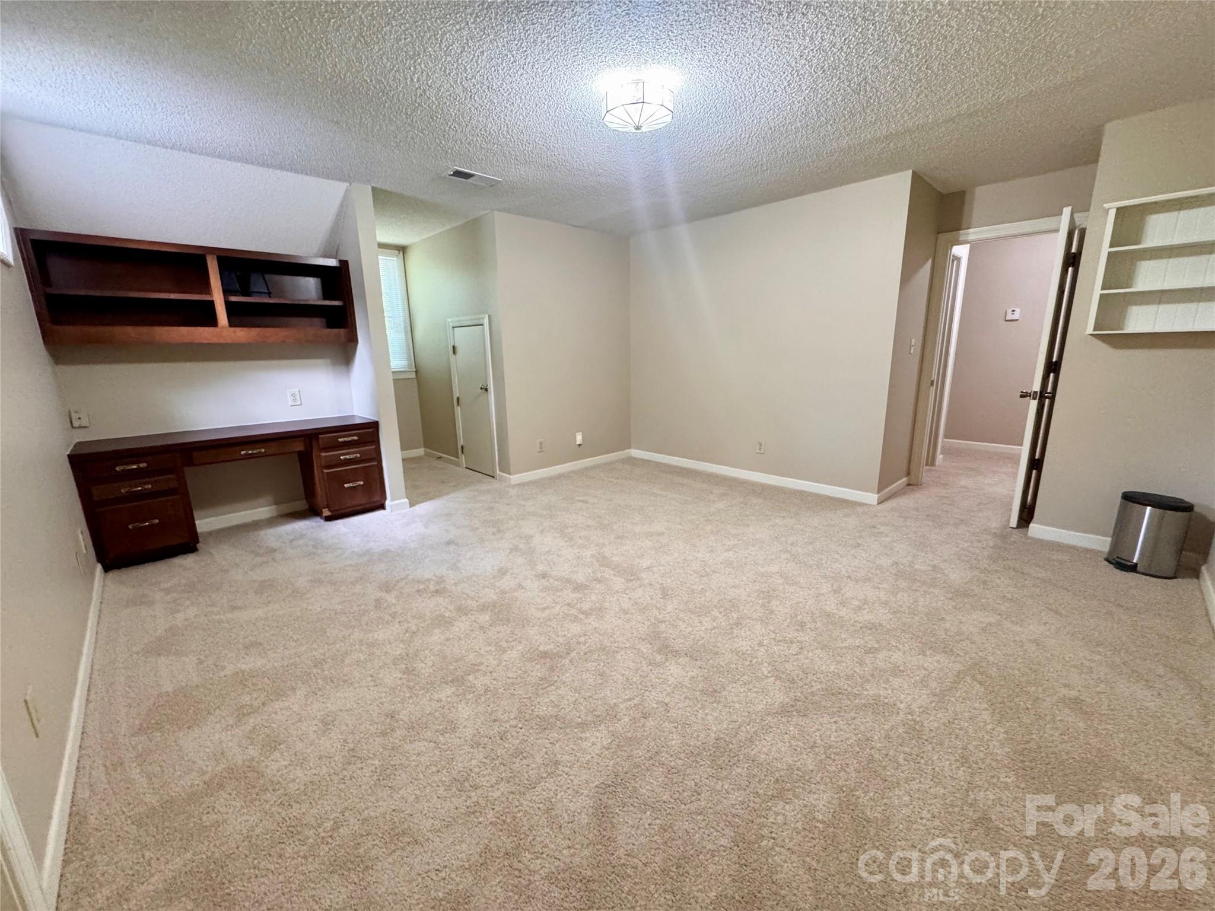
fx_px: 491
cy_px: 456
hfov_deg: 102.1
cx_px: 608
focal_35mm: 14
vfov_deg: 85.7
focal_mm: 2.22
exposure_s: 1/60
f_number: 2.2
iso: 500
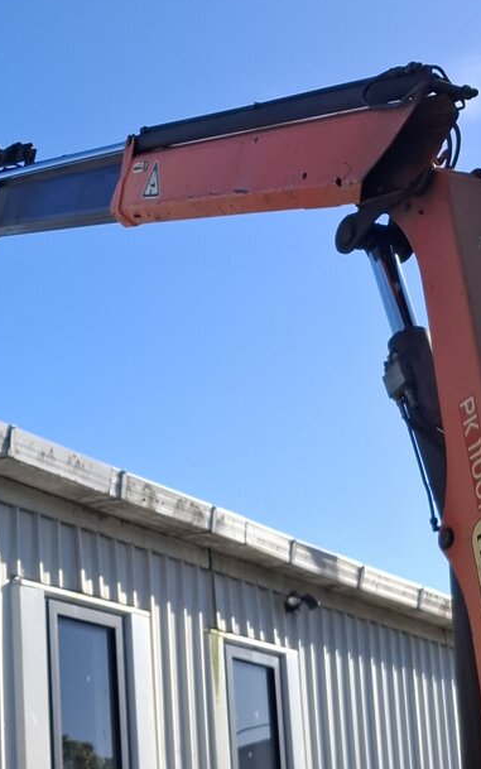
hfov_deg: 19.5
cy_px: 629
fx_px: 1341
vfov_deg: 31.1
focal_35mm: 64
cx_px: -47
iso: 50
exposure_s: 1/773
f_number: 1.8
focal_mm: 5.54
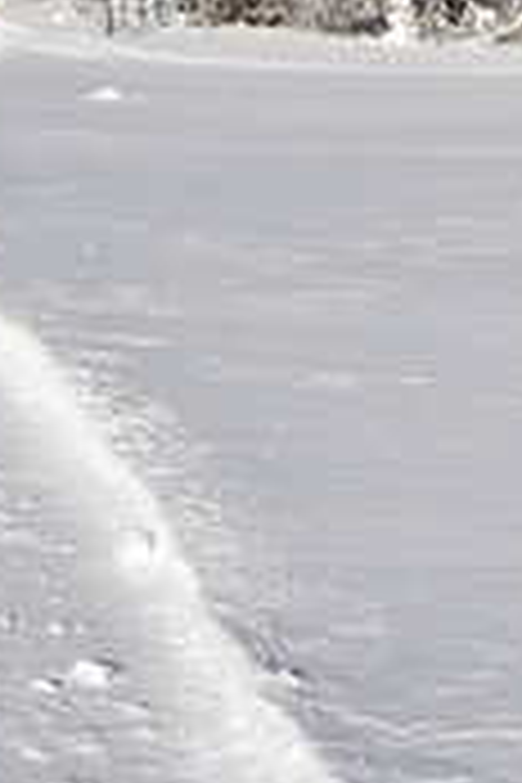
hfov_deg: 13.6
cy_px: -27
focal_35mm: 93
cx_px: -320
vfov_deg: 21.1
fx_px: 2023
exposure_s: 1/500
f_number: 11
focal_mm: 18
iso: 200
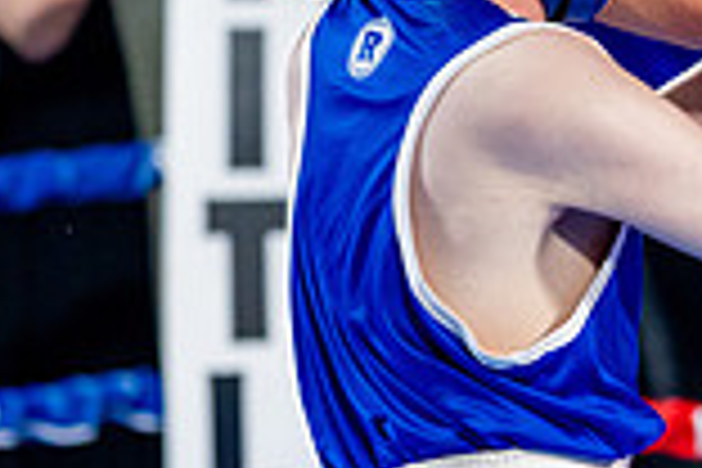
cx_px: 882
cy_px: 205
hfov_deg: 7.1
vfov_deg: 4.8
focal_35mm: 287
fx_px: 5596
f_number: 2
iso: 4000
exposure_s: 1/1000
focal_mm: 77
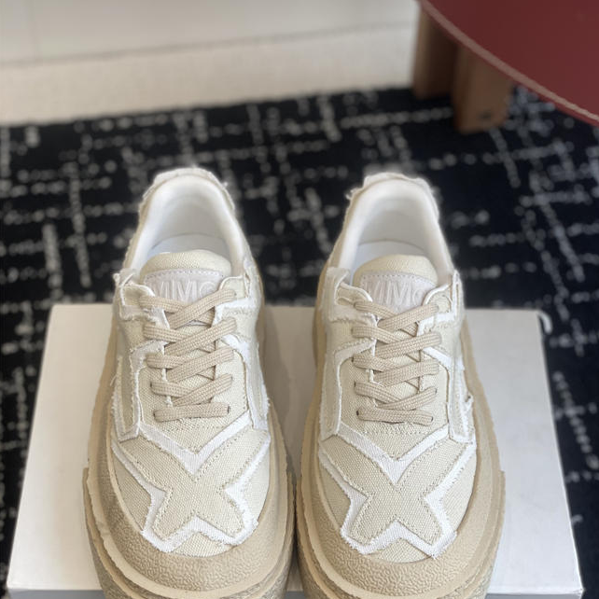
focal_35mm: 62
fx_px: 1214
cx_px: 301
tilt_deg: -50.4
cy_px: 373
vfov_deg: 27.6
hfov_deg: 27.7
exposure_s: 1/175
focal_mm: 6
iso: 20
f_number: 2
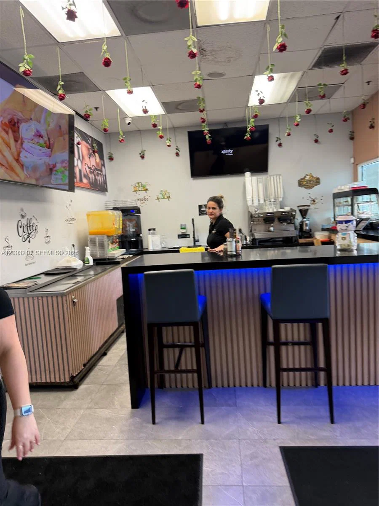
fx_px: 350
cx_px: 190
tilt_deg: -5.7
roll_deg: +3.6
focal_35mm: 24
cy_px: 253
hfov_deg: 56.8
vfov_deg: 71.6
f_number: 1.78
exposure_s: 1/60
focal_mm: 6.76
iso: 125
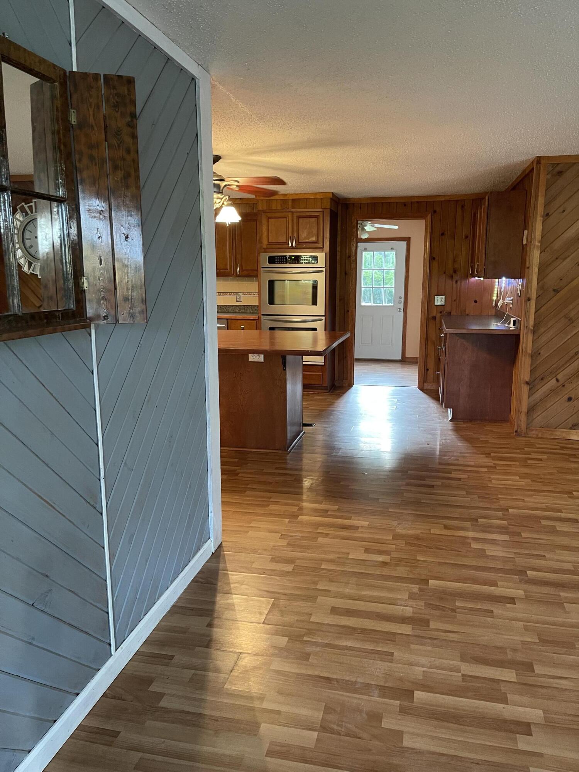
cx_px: 290
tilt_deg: -11.1
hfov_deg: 54.9
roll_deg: +0.0
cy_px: 386
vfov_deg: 69.4
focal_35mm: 25
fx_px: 558
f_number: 1.6
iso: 500
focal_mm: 5.1
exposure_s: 1/60
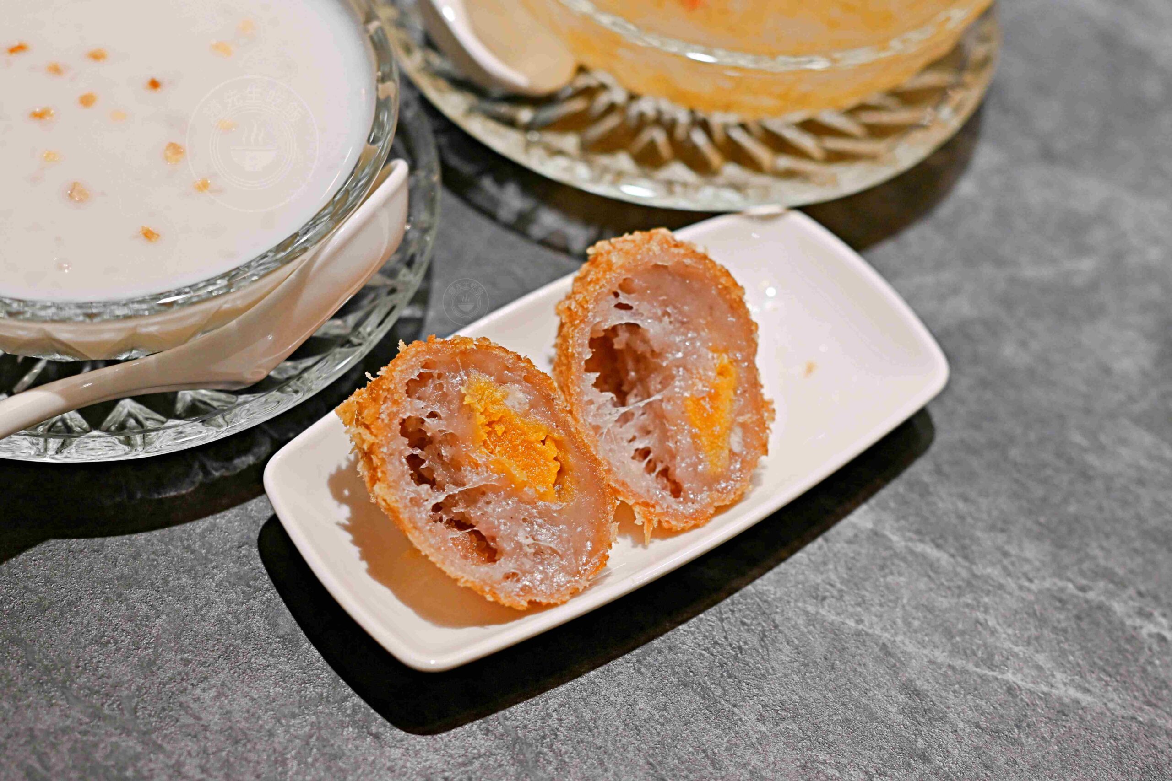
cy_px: 390
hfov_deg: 27.0
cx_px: 586
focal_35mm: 75
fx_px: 2442
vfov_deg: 18.2
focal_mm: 50
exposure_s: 1/200
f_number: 2.8
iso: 360
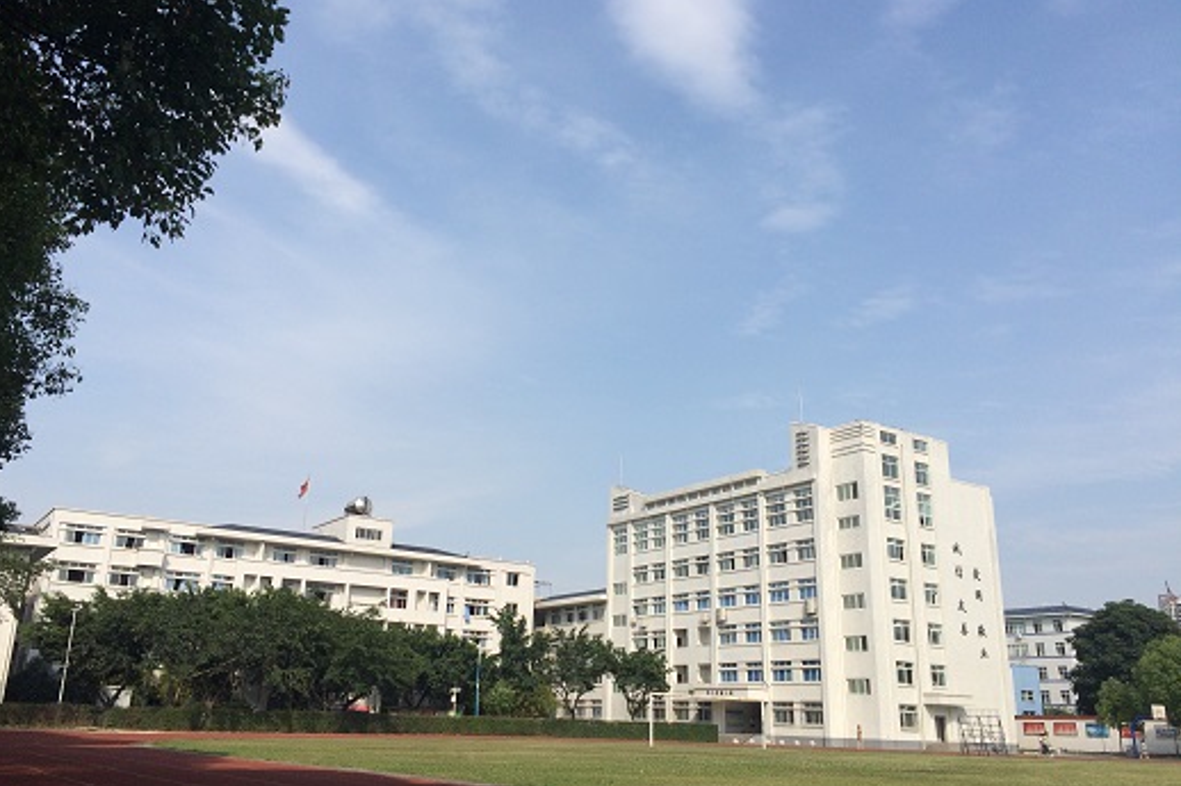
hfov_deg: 60.3
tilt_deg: +17.4
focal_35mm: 31
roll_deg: -0.9
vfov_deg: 42.3
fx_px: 1017
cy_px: 395
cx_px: 579
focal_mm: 4.15
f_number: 2.2
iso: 32
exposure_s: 1/2740
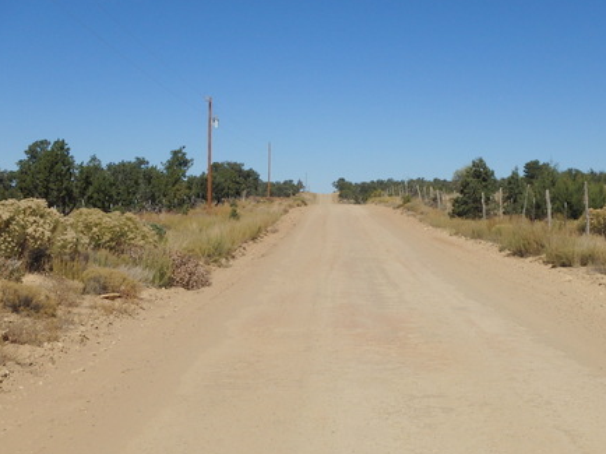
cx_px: 335
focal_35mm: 53
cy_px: 231
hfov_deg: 36.2
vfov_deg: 27.5
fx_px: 927
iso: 125
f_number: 14
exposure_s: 1/200
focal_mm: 8.3
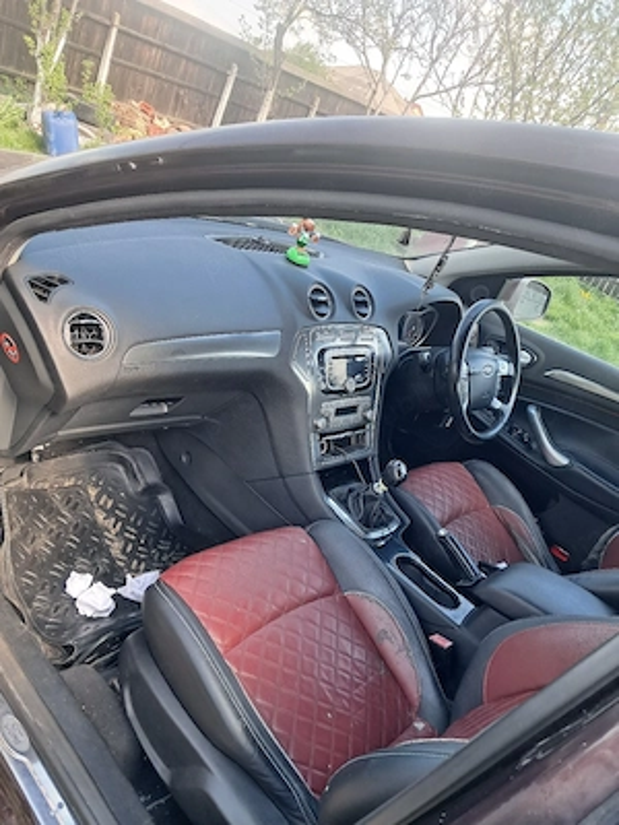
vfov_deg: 65.3
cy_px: 412
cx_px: 310
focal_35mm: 27
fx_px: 644
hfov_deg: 51.4
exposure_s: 1/100
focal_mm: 4
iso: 50
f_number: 1.8
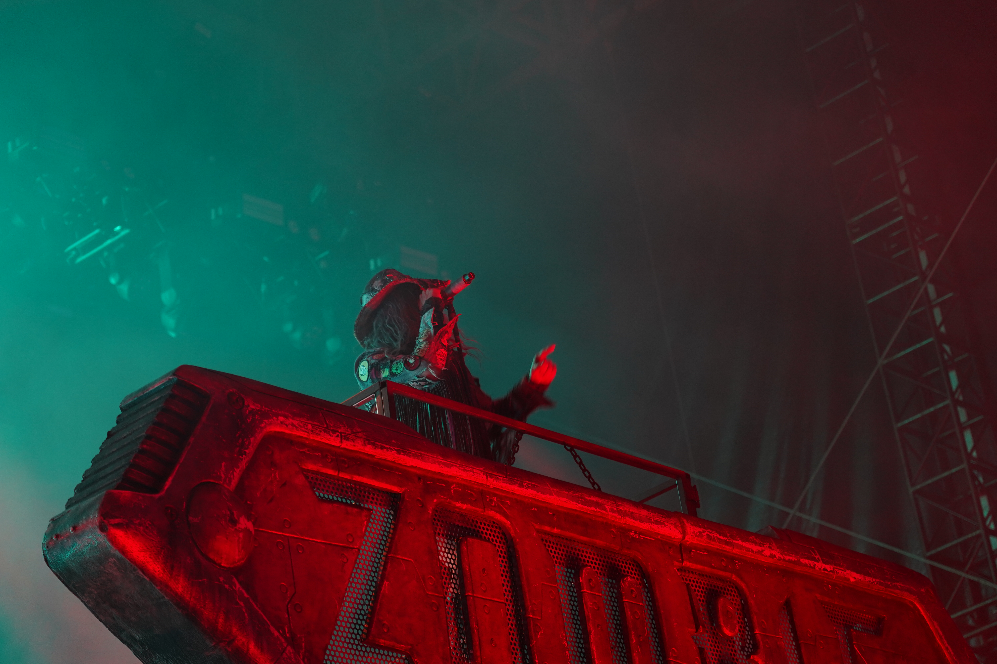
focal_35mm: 105
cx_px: 498
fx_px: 2908
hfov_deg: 19.5
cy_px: 332
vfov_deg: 13.0
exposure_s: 1/125
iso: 1250
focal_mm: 105
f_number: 4
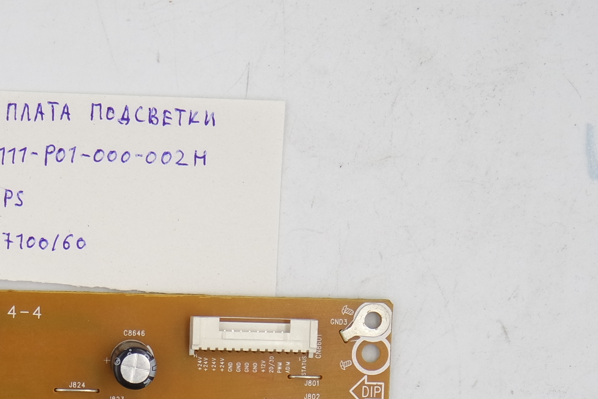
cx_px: 88
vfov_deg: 10.6
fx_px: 2126
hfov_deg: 15.9
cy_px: 456
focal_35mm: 128
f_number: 4.5
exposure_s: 1/125
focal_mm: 18
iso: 160
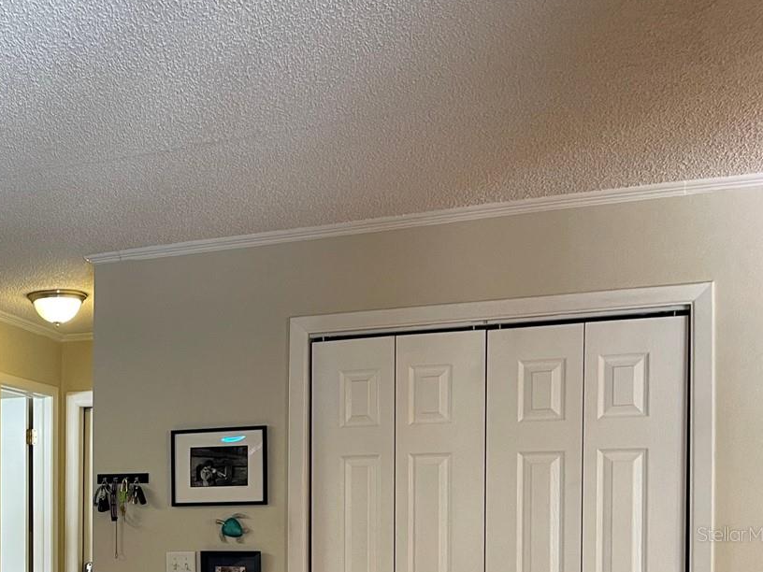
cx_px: 37
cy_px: 534
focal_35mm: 49
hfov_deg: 35.9
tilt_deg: -2.6
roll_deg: +0.2
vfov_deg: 28.3
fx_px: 1080
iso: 125
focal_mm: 5.1
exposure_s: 1/60
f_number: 1.6
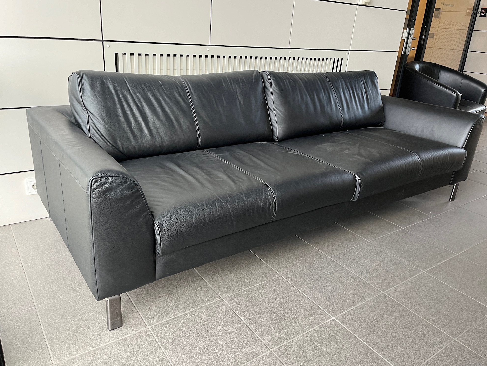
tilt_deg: -21.4
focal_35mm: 27
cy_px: 178
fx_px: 380
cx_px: 240
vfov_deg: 51.3
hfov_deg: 65.3
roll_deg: -3.3
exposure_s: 1/97
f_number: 1.6
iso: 125
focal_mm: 5.1
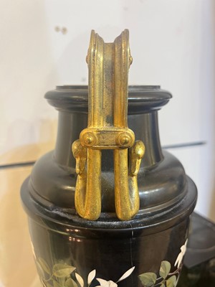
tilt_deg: -13.1
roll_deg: -0.3
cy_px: 144
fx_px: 215
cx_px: 108
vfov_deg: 67.3
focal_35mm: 26
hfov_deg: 53.1
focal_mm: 5.1
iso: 250
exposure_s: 1/50
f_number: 1.6
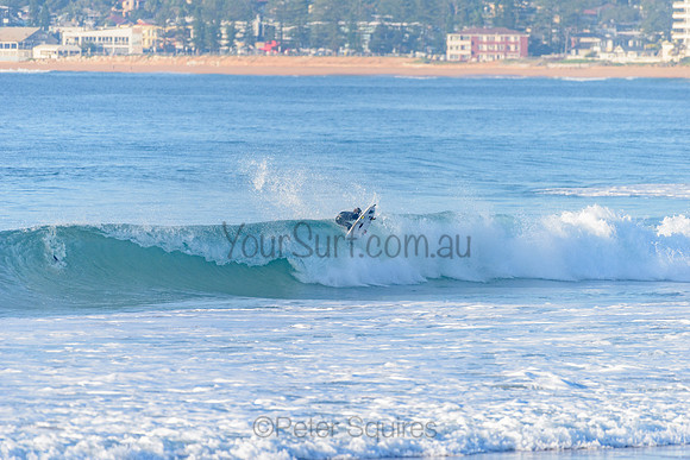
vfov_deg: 2.8
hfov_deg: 4.1
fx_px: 9585
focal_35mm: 500
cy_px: 230
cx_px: 345
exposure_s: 1/2000
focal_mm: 500
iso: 320
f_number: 5.6
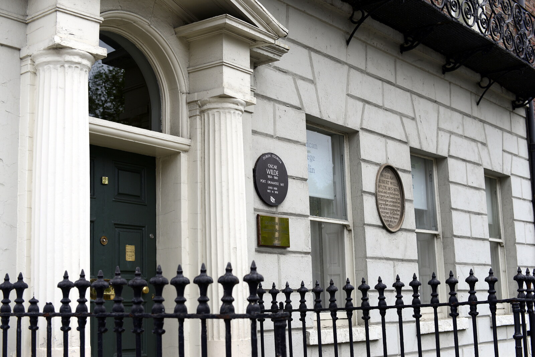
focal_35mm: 50
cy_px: 178
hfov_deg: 39.6
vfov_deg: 27.0
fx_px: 743
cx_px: 268
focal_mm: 50
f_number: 4.5
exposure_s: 1/80
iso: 100
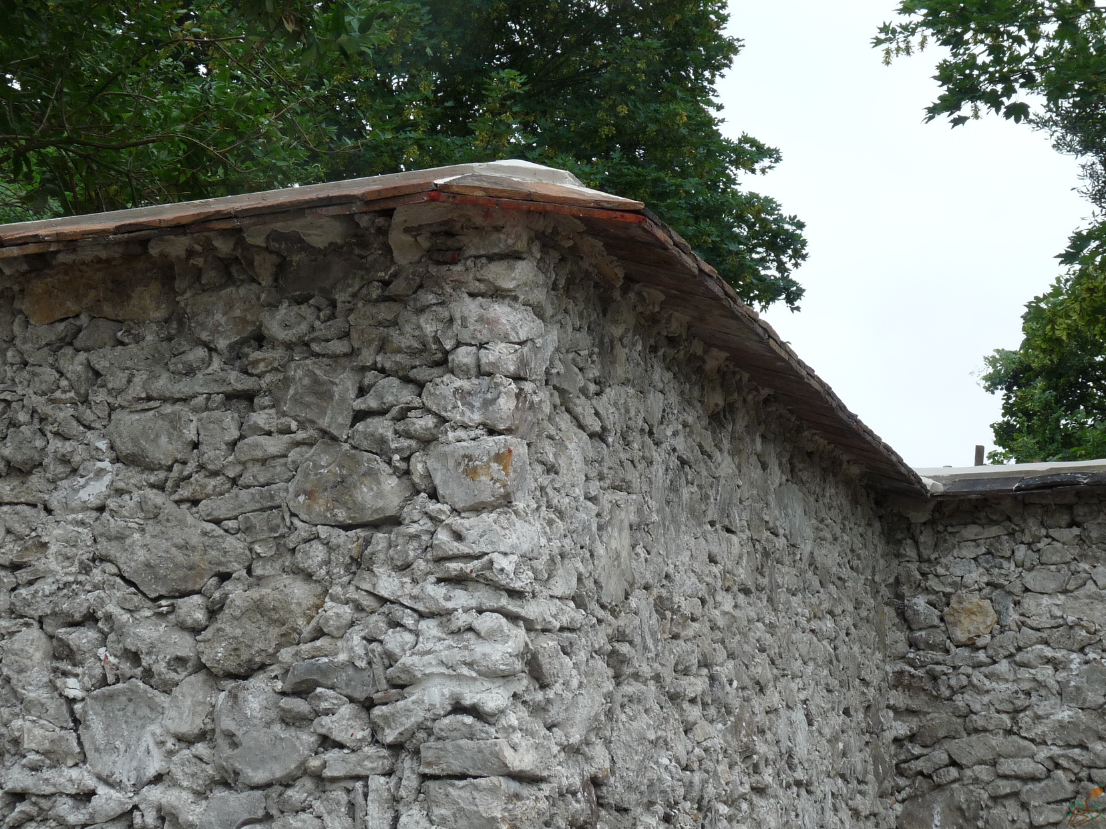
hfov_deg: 26.3
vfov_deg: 19.9
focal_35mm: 74
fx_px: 2364
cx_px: 553
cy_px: 414
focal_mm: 9.2
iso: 100
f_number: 4
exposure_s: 1/160
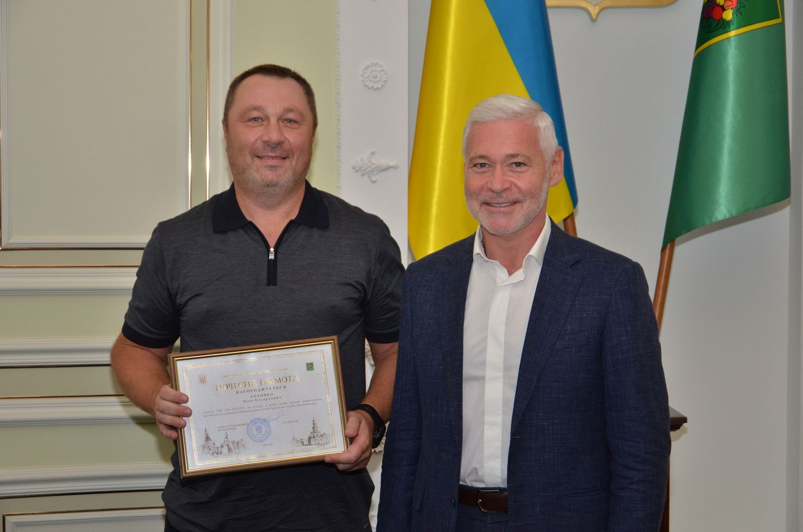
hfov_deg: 27.0
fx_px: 1669
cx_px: 402
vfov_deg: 18.1
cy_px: 266
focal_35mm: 75
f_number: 5
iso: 800
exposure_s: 1/250
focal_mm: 50
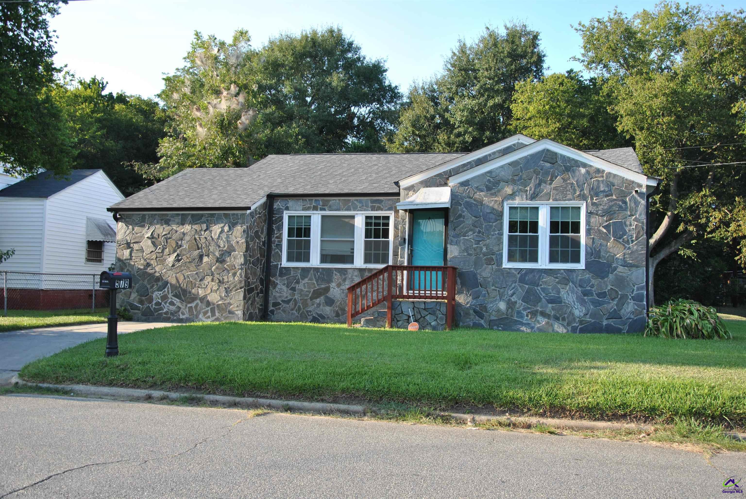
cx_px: 373
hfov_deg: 53.1
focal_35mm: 36
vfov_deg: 37.0
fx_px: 747
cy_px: 250
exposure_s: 1/160
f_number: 6.3
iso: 100
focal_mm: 24
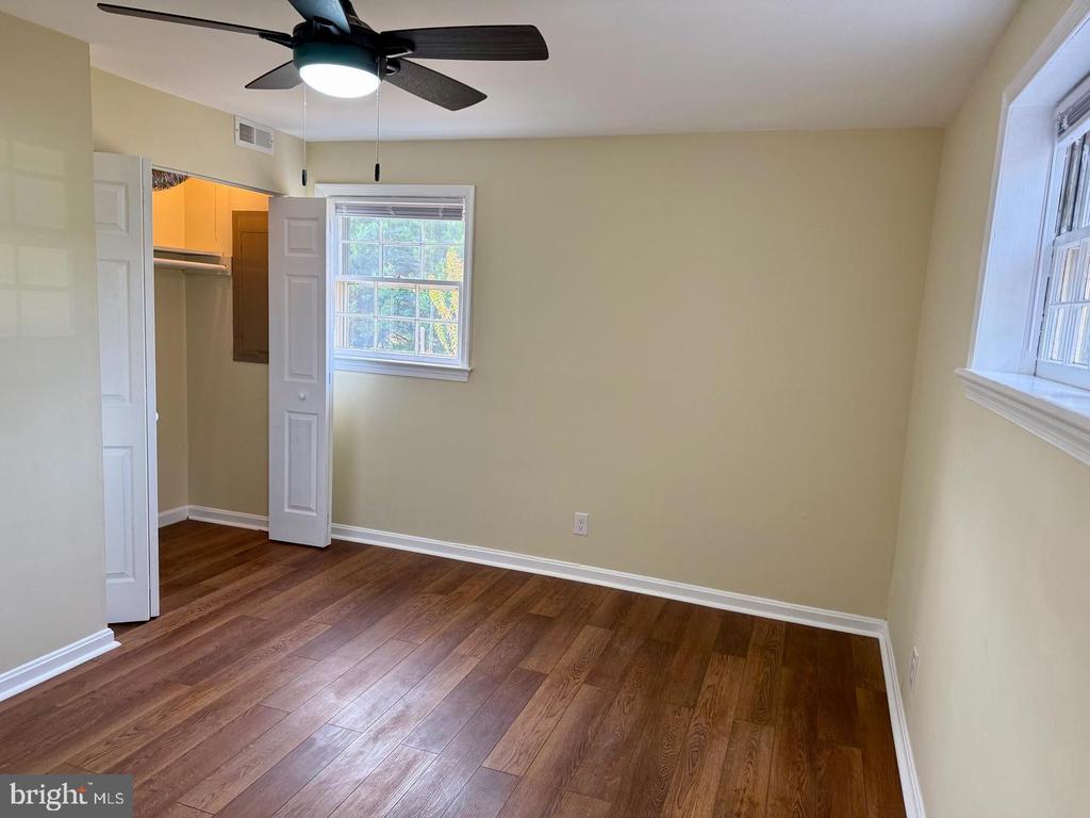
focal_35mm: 24
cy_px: 409
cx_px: 545
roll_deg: -2.2
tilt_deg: -8.6
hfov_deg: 71.6
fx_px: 756
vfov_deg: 56.8
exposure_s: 1/120
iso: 160
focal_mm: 6.76
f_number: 1.78
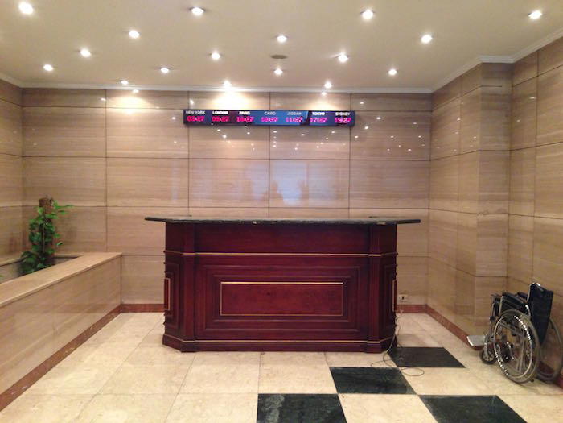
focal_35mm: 33
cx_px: 282
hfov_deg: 55.4
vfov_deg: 42.9
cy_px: 212
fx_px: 537
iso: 250
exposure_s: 1/20
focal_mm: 4.12
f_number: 2.4
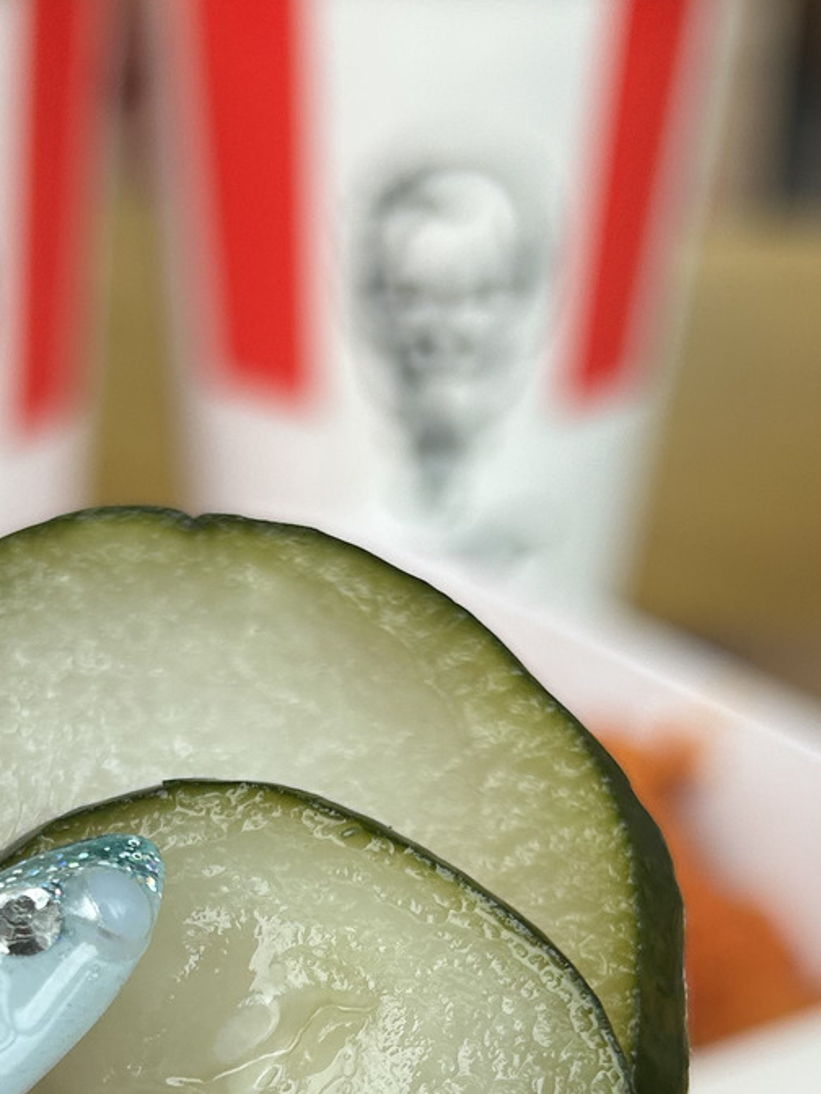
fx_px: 2467
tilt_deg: -29.5
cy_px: 967
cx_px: 285
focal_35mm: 78
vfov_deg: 24.4
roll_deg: -1.8
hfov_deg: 18.9
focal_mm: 5.7
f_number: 1.5
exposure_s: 1/448
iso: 50
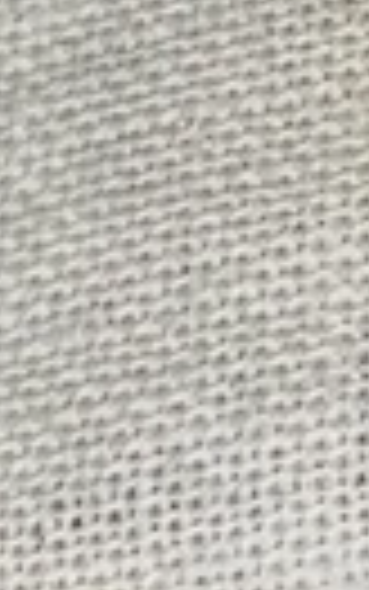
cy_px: -72
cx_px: 698
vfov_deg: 5.5
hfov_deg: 3.4
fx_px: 6140
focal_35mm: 382
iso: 80
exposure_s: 1/50
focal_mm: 5.31
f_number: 1.7
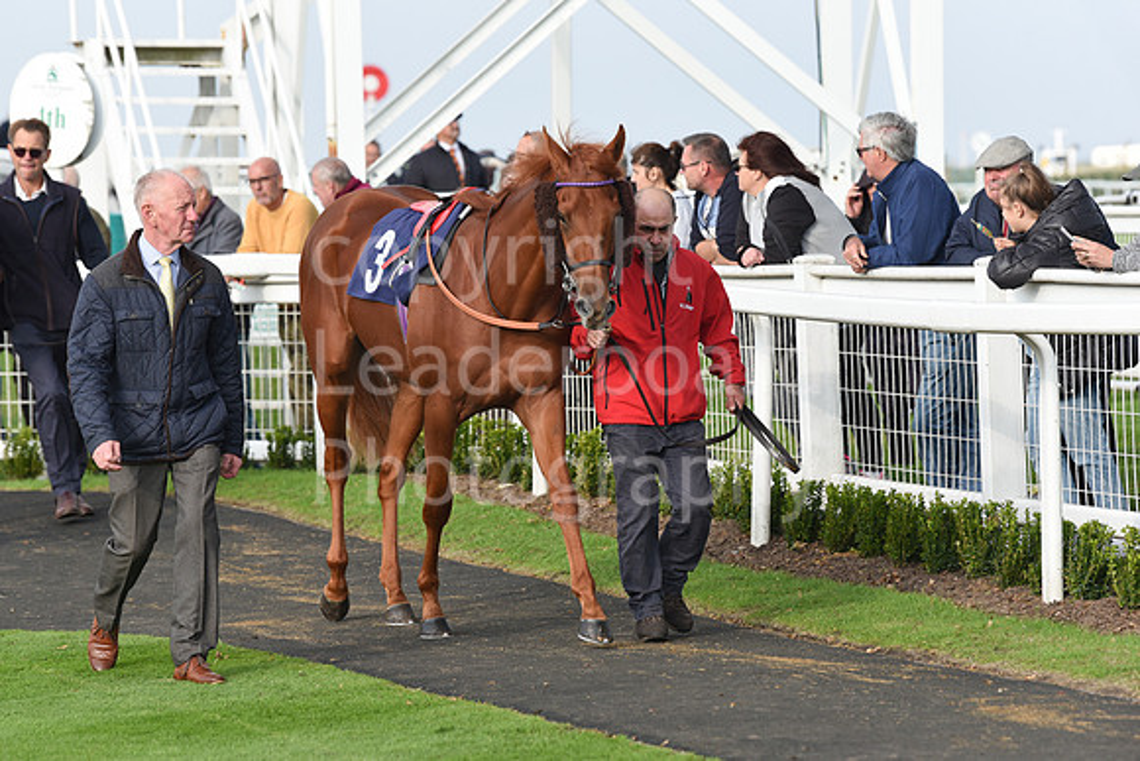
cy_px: 380
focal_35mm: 200
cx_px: 570
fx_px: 6335
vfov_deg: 6.9
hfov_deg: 10.3
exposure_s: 1/1600
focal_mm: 200
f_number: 5.6
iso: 640
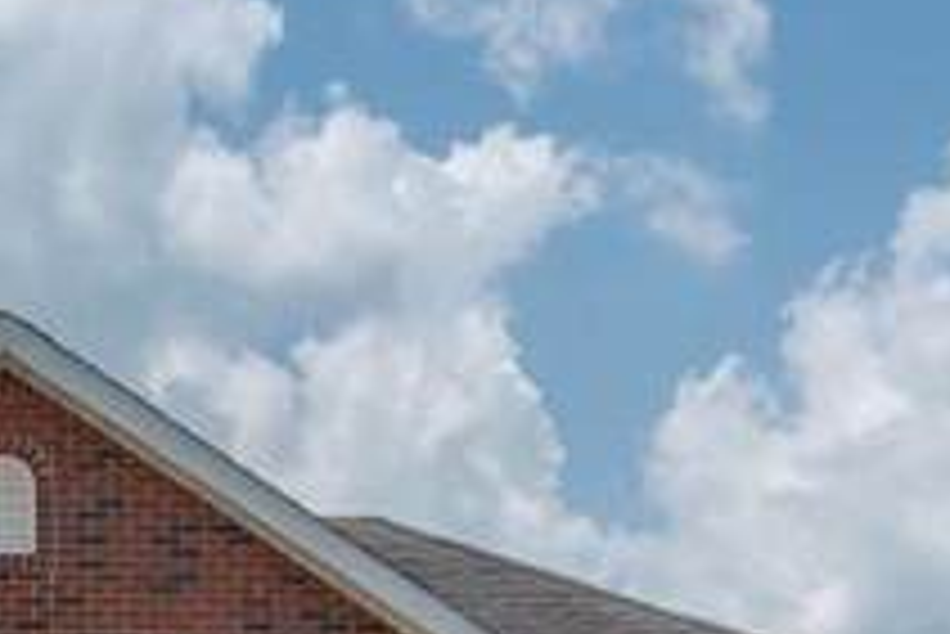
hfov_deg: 20.6
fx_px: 2561
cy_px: 1142
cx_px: 104
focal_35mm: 97
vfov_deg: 12.8
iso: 250
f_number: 7.1
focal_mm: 16
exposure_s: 1/1600
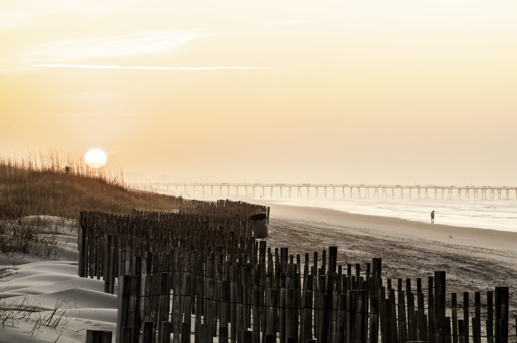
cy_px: 172
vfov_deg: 8.7
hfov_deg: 13.1
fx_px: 2259
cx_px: 258
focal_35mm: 158
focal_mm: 105
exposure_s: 1/4
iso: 200
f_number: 22
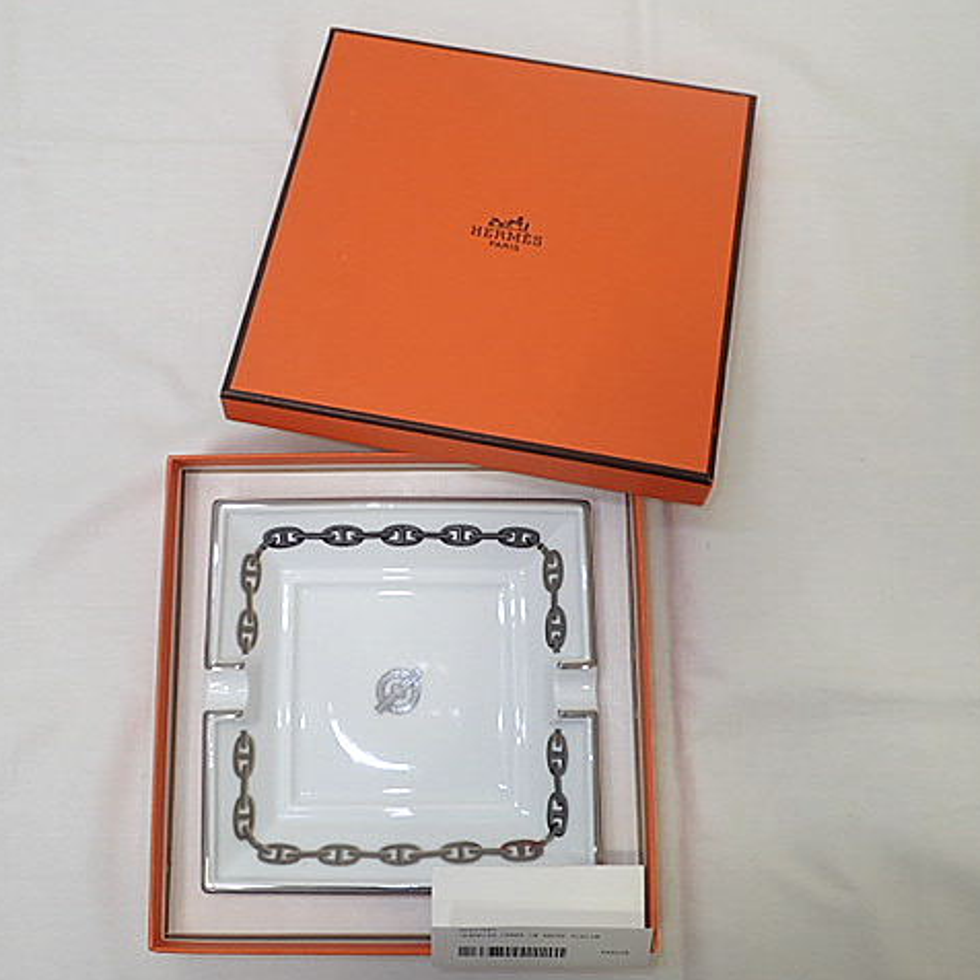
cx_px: 416
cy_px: 488
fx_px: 1217
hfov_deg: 43.7
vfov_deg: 43.9
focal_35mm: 38
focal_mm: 5.87
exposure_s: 1/60
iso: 100
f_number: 2.4
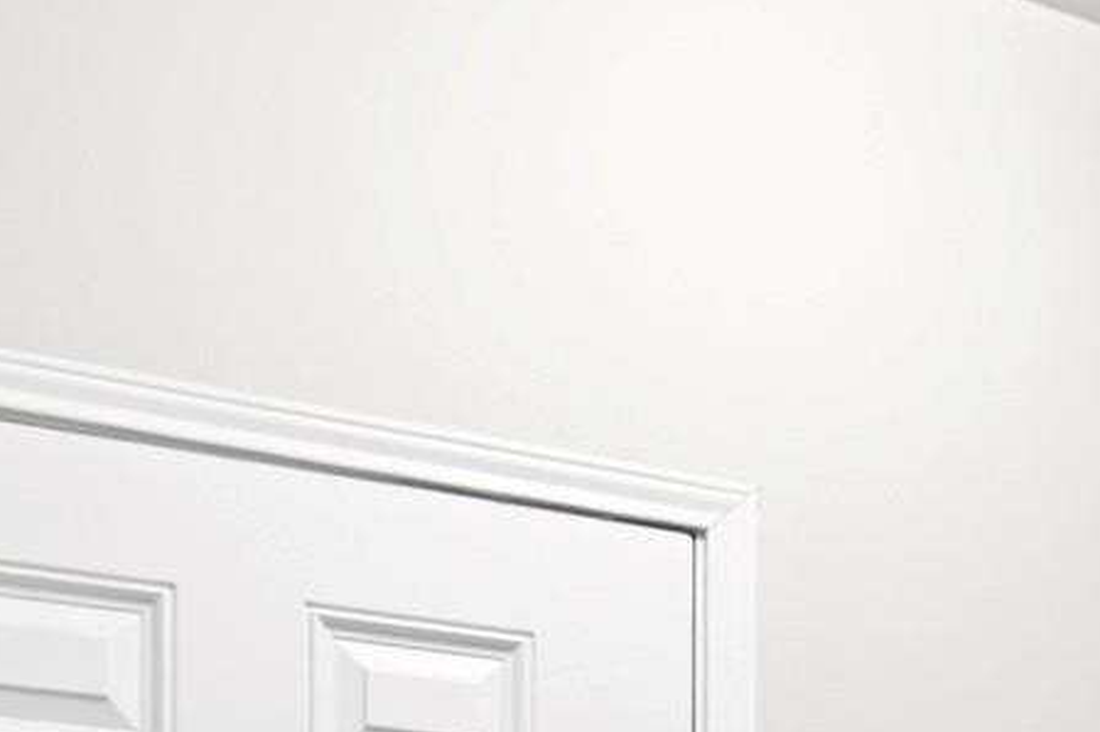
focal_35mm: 64
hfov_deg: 29.8
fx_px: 1954
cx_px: 1041
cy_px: 1313
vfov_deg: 17.3
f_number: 4.5
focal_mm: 14
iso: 320
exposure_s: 1/15
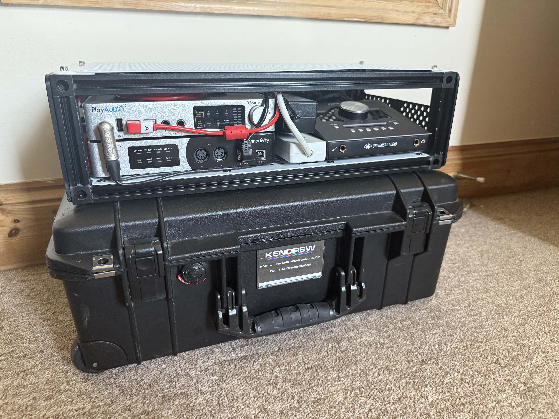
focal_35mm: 24
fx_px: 388
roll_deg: -0.8
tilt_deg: -20.9
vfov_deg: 56.8
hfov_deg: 71.6
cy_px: 210
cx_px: 280
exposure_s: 1/60
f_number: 1.78
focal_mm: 6.76
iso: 640
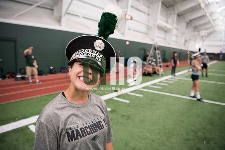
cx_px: 112
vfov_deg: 53.2
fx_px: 150
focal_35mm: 24
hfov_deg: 73.7
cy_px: 75
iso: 3200
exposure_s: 1/200
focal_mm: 24
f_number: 3.2
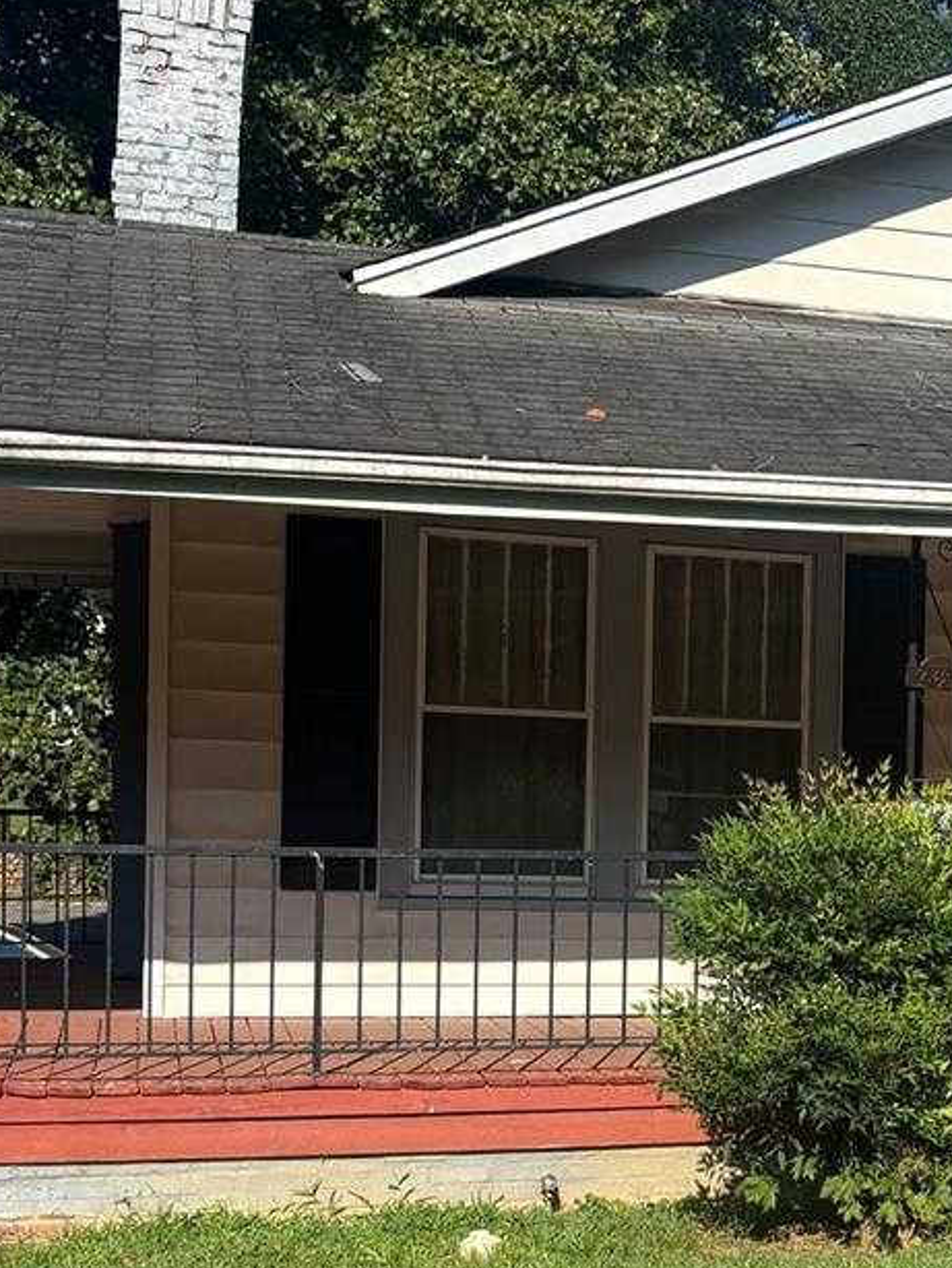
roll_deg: -1.3
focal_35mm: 65
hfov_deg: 21.6
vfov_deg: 29.6
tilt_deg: -1.5
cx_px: 1012
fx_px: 2382
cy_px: 851
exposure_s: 1/3021
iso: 50
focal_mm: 5.96
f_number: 1.6
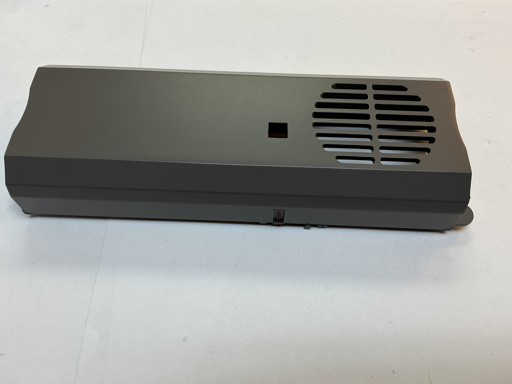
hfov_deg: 61.7
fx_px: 429
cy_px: 192
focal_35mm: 29
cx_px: 256
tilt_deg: -60.8
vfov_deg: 48.2
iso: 40
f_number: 1.8
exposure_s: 1/120
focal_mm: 3
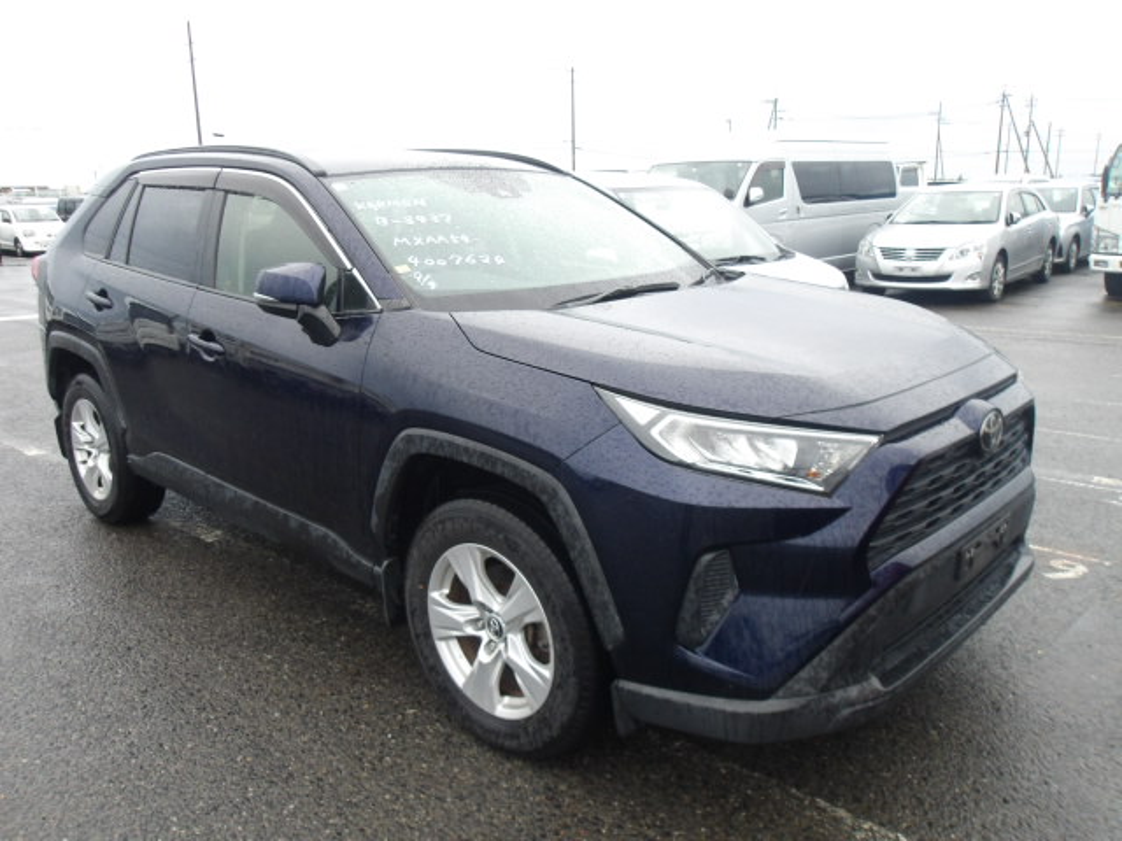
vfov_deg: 51.4
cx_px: 561
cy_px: 420
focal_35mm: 27
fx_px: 875
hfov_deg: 65.3
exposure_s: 1/60
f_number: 10.4
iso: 285
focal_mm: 4.9
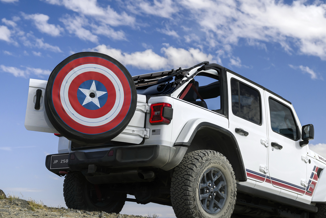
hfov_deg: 27.9
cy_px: 149
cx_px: 212
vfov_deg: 18.9
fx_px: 652
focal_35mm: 72
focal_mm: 40
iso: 500
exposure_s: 1/3200
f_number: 3.5
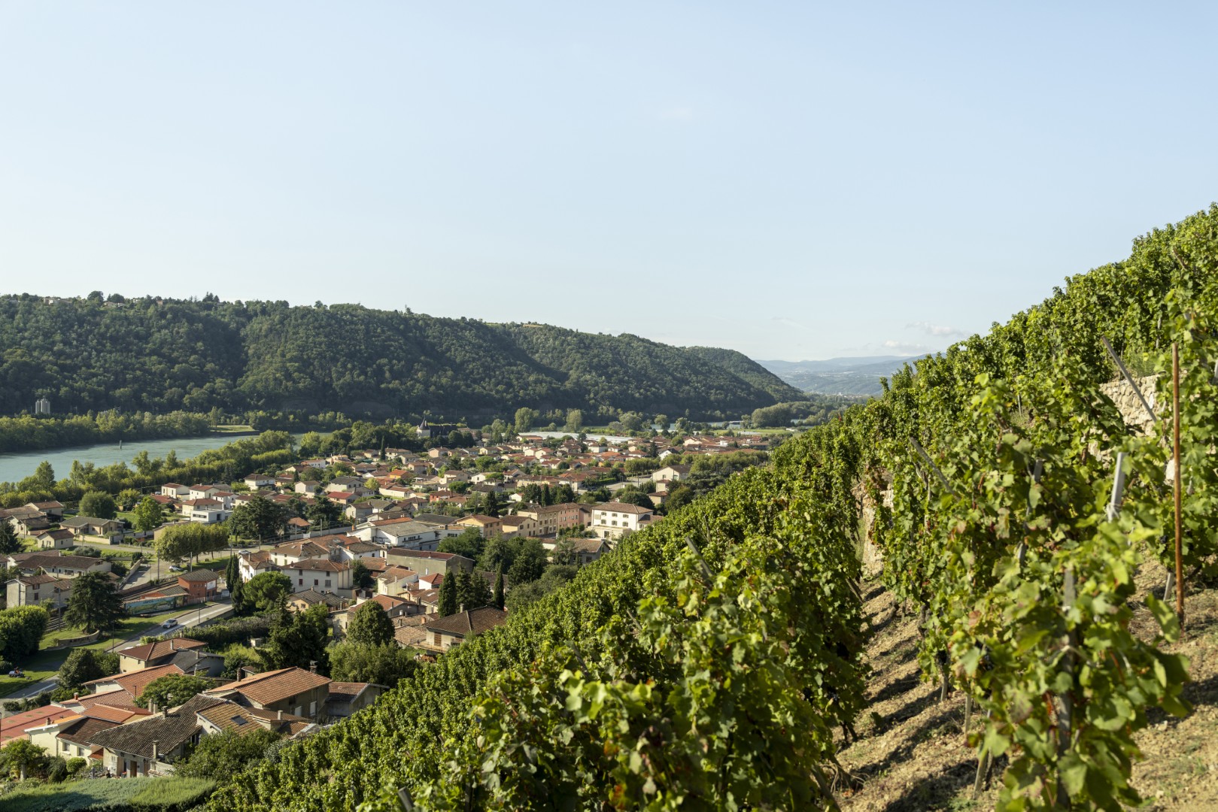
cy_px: 406
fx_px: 1083
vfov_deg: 41.1
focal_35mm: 32
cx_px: 609
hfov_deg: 58.7
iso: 200
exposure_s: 1/1600
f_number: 4
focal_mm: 32
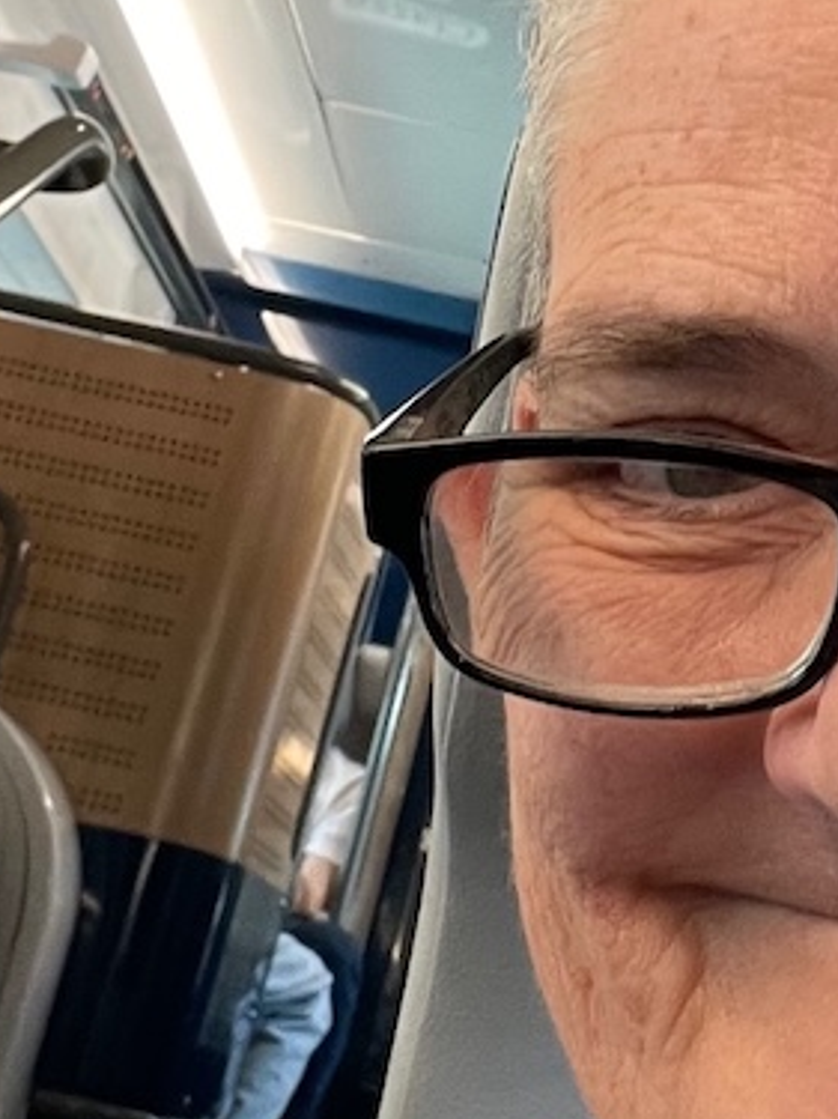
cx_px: 725
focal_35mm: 96
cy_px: 278
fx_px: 3100
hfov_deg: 15.2
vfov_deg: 20.3
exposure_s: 1/60
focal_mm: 2.71
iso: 160
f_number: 2.2
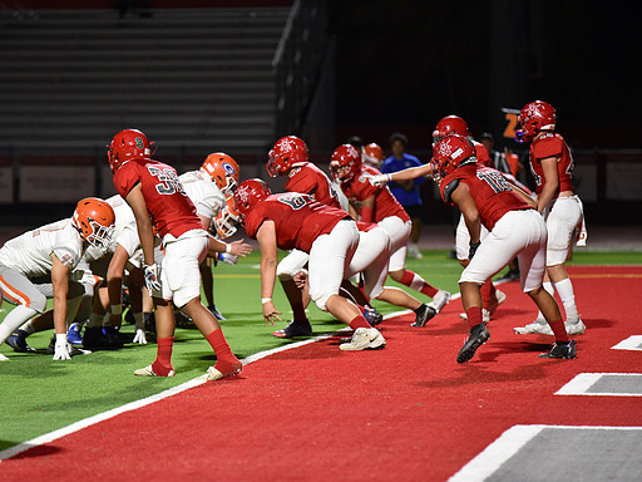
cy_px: 242
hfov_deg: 9.1
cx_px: 293
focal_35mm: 218
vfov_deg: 6.8
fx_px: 4043
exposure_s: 1/500
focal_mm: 200
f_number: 2.8
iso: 4500
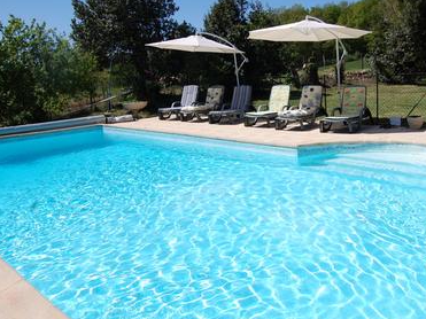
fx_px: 431
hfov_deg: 52.4
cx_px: 248
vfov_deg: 40.5
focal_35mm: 35
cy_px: 133
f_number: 10
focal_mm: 18
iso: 200
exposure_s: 1/400
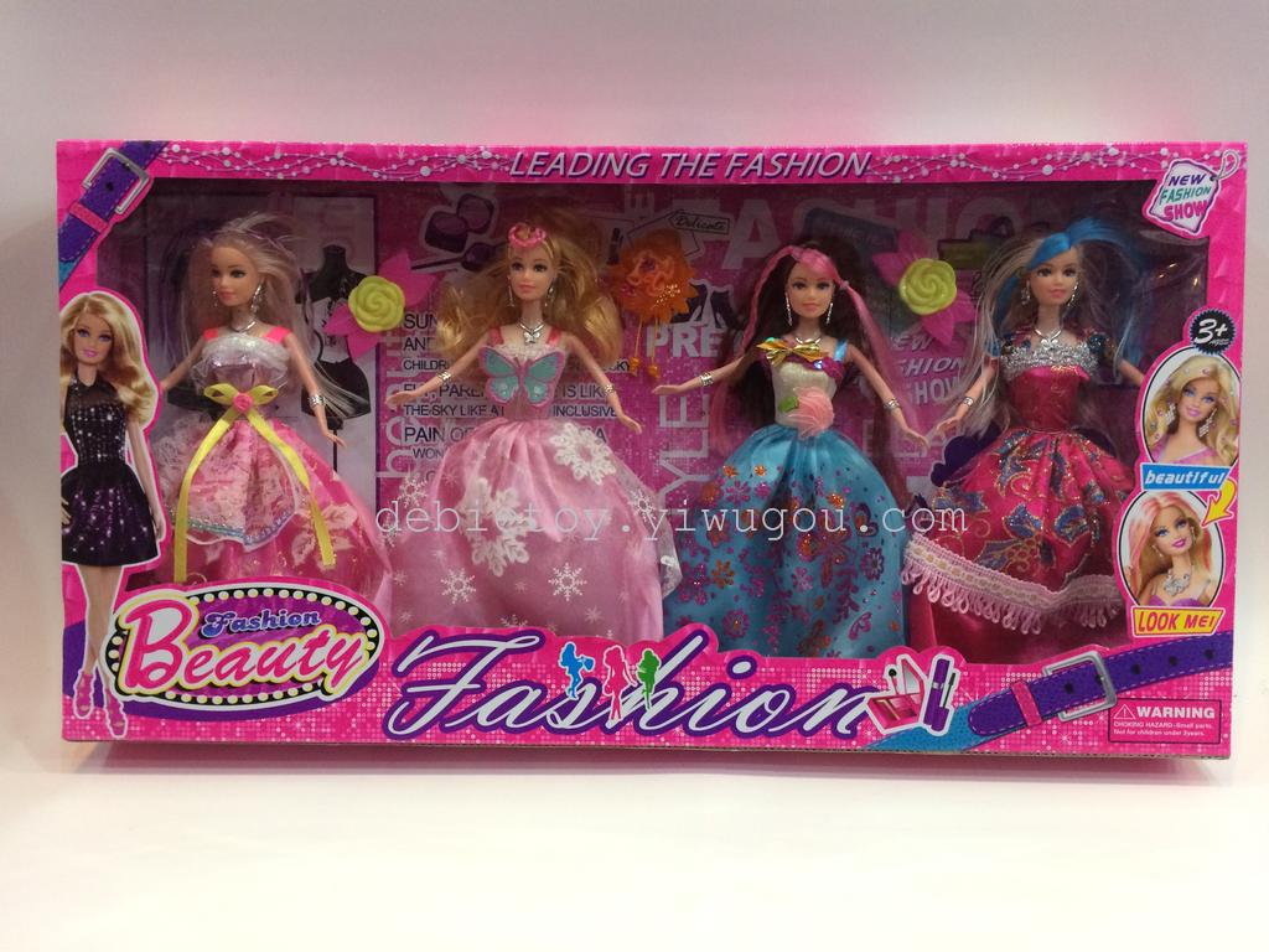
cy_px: 476
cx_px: 634
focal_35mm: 29
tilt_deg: -20.1
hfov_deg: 61.7
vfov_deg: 48.2
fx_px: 1063
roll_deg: +0.2
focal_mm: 4.15
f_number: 2.2
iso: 200
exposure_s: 1/30
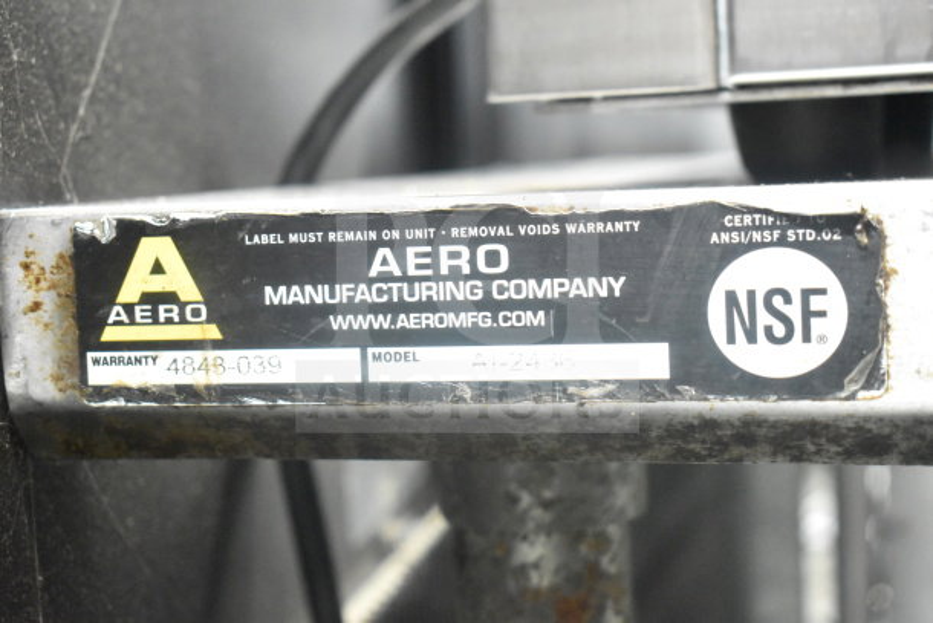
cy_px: 312
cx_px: 466
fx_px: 1789
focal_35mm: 69
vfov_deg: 19.7
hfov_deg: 29.2
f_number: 5.3
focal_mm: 46
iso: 8000
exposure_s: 1/80
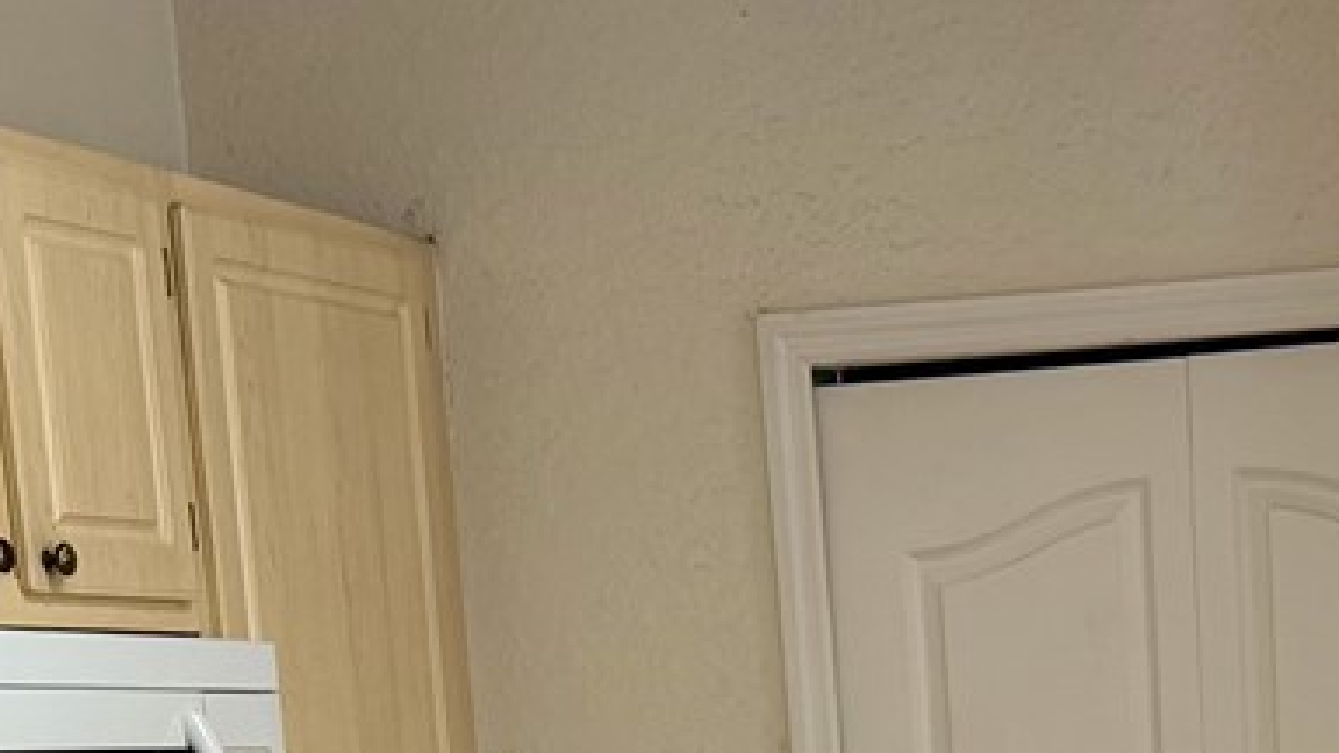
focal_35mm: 109
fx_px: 3870
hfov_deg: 19.4
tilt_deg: -12.1
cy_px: 1586
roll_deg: +2.8
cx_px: 1084
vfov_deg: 10.1
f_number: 1.78
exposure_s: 1/120
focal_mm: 6.76
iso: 160
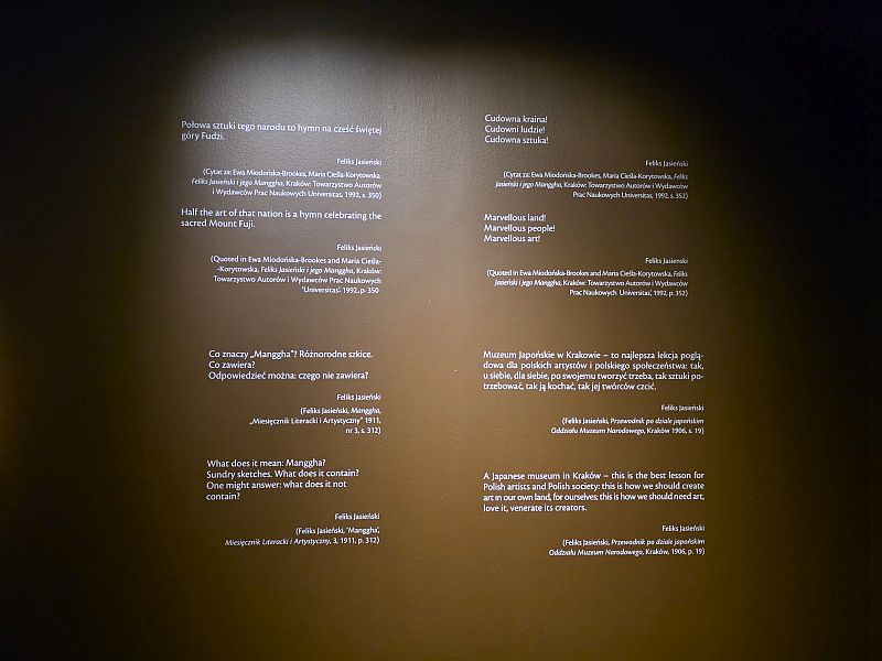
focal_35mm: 23
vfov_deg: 58.9
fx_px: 586
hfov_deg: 73.9
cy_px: 330
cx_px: 441
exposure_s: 1/100
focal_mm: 6.3
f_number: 1.7
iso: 2500
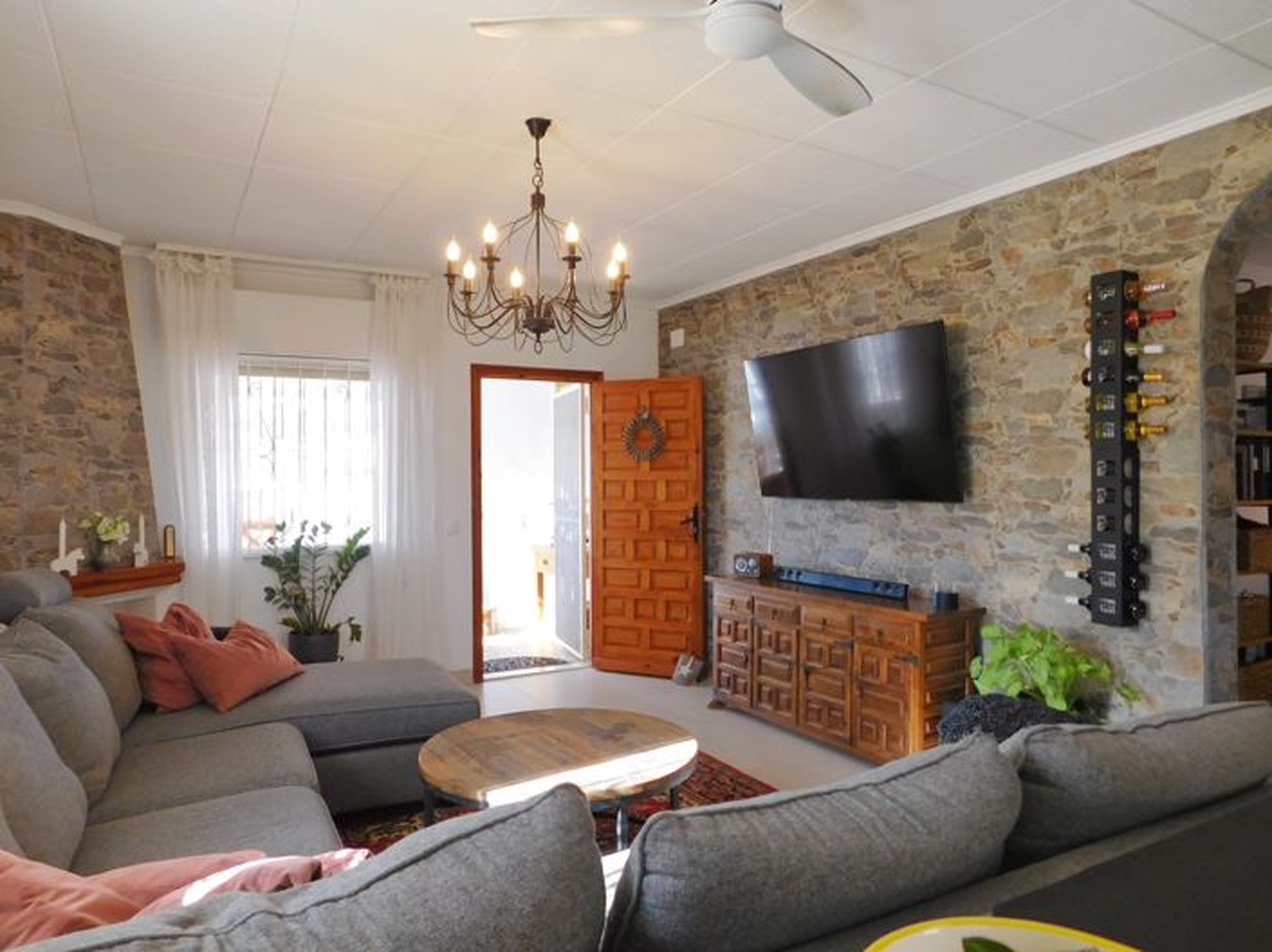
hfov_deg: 74.0
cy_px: 476
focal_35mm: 23
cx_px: 636
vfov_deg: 58.8
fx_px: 845
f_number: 3
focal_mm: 4
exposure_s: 1/60
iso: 125
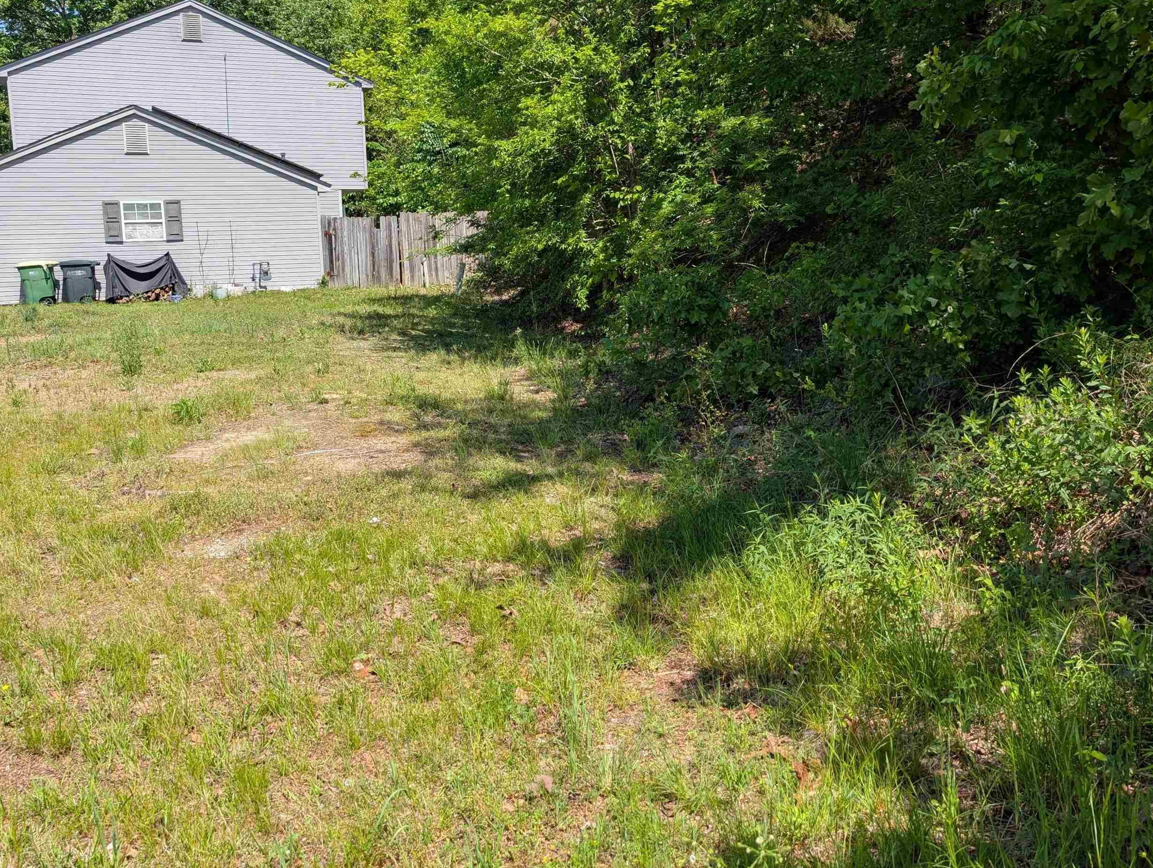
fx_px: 1001
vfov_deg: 46.8
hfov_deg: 59.9
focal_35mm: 30
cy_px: 395
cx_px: 569
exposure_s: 1/586
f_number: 1.68
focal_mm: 6.9
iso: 19
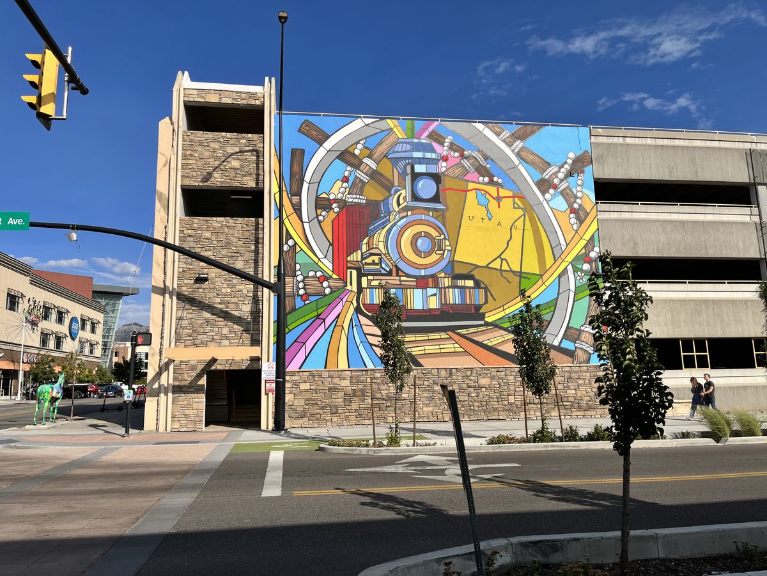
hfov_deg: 67.3
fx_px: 576
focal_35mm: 26
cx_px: 384
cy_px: 288
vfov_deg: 53.1
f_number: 1.6
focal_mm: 5.1
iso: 50
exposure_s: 1/5556
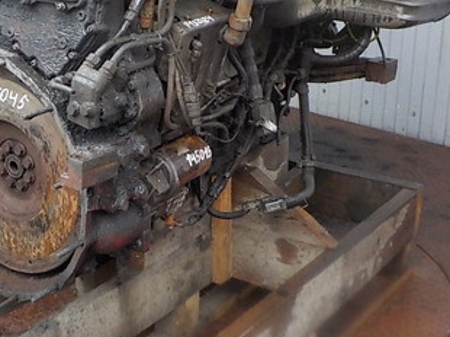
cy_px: 138
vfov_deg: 23.6
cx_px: 107
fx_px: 805
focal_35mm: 62
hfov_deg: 30.6
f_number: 3.3
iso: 400
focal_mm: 4.1
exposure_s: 1/25
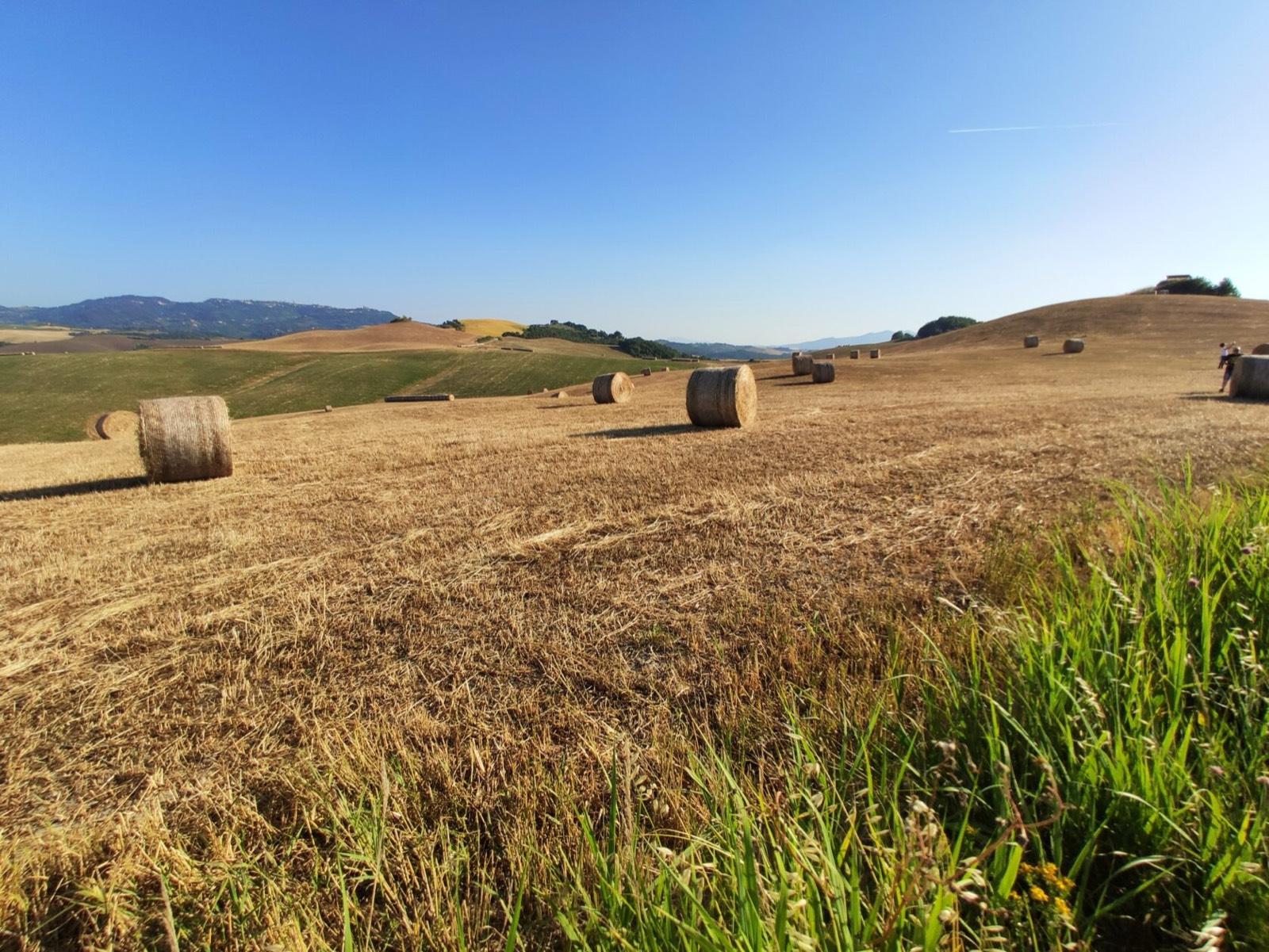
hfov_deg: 106.2
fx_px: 477
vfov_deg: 89.9
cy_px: 476
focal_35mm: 13
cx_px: 634
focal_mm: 2.25
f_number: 2.2
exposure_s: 1/1165
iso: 100
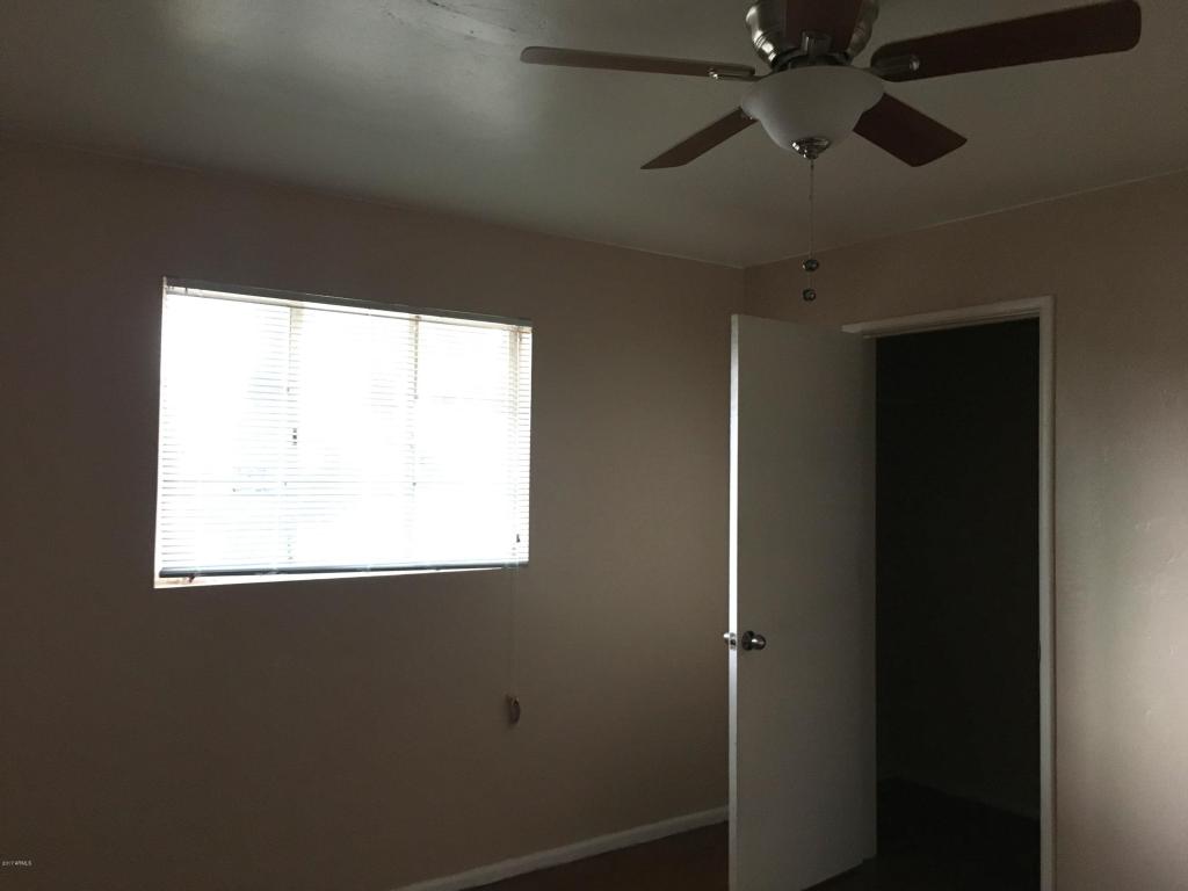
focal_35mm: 29
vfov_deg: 48.2
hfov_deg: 61.7
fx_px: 995
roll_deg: -0.5
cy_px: 446
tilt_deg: +2.1
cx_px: 594
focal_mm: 4.15
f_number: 2.2
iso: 125
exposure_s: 1/30
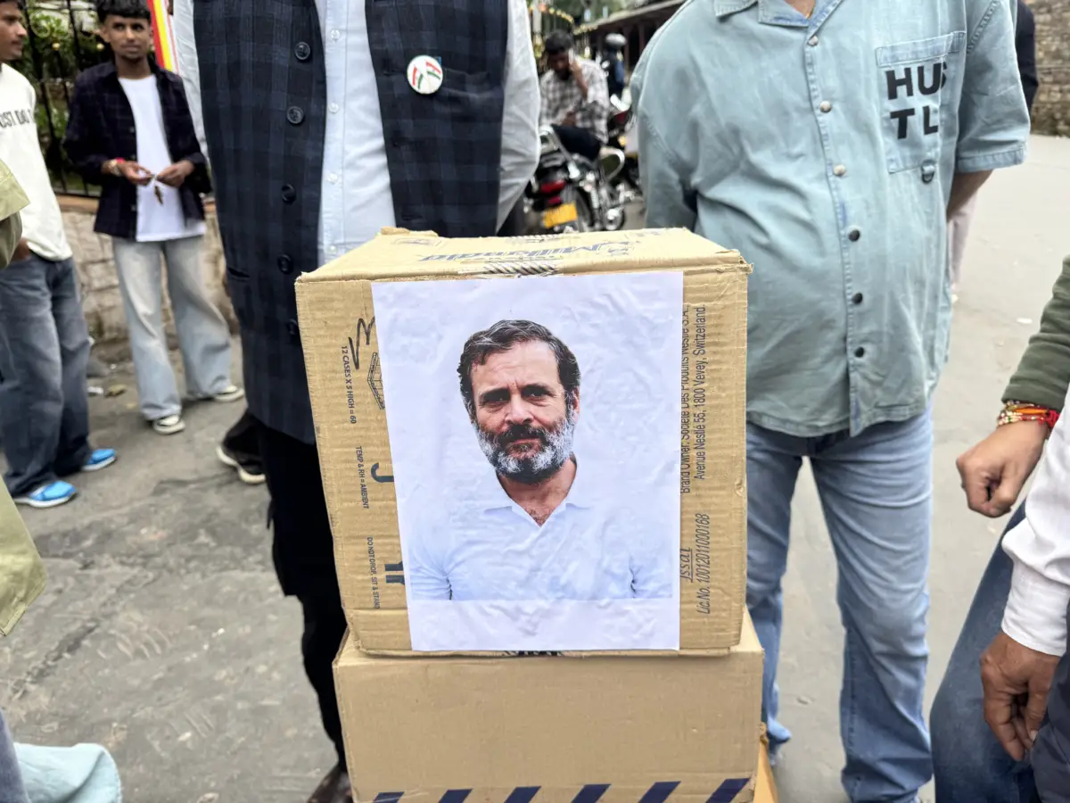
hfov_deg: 71.6
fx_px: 742
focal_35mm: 24
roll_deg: +0.5
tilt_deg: -21.9
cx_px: 535
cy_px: 402
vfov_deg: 56.8
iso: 80
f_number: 1.78
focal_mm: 6.76
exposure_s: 1/812
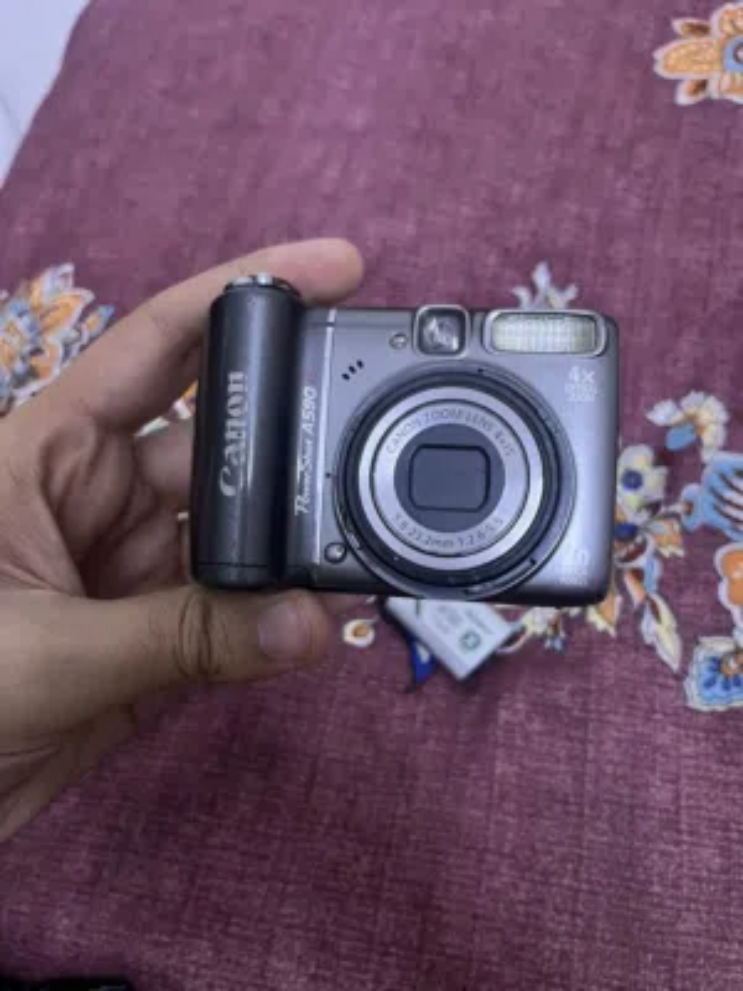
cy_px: 496
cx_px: 372
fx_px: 744
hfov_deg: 53.1
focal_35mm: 26
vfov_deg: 67.3
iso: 500
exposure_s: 1/58
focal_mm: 5.1
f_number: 1.6
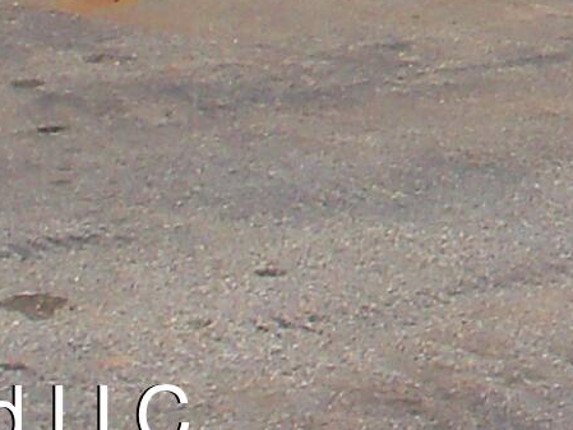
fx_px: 3874
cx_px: 1256
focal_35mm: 234
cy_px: -888
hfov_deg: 8.0
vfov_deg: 5.9
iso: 80
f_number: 5.5
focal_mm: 6.3
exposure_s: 1/640
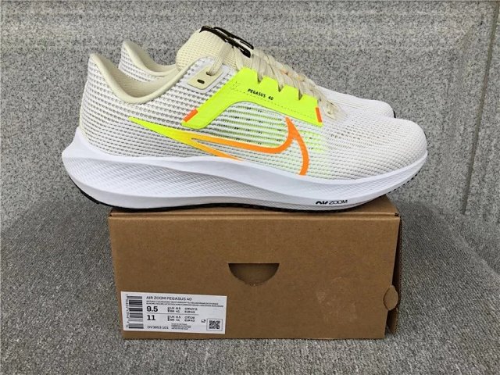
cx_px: 250
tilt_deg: -19.4
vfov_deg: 45.4
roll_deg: +0.1
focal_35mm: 31
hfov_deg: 58.4
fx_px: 448
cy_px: 188
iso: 25
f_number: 2.4
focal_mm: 3.3
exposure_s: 1/201
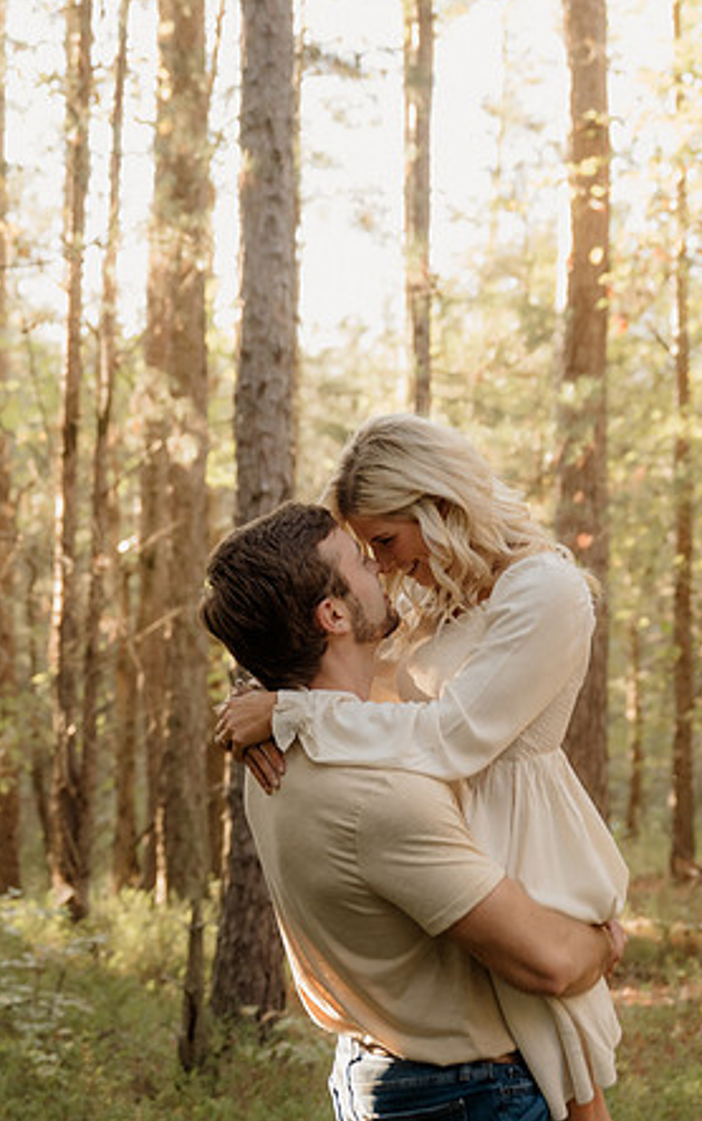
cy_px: 558
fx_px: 1926
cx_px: 343
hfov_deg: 20.7
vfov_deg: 32.5
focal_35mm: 63
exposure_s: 1/125
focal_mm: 41
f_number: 2.8
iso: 500
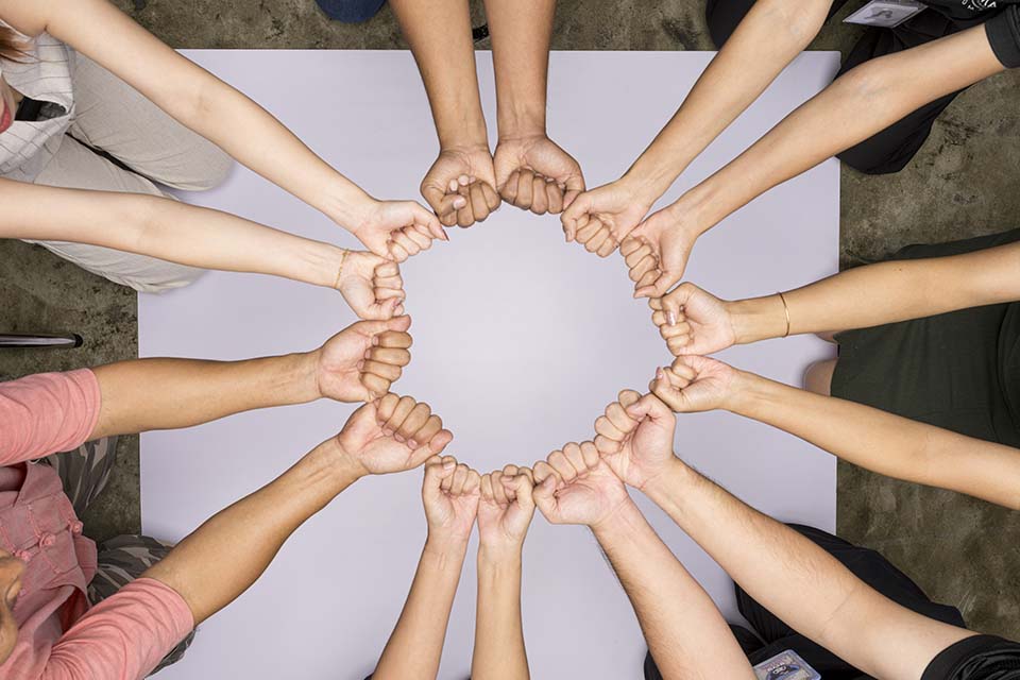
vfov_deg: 38.9
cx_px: 510
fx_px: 963
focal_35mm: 34
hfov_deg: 55.8
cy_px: 340
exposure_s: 1/200
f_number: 7.1
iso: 64
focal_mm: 34
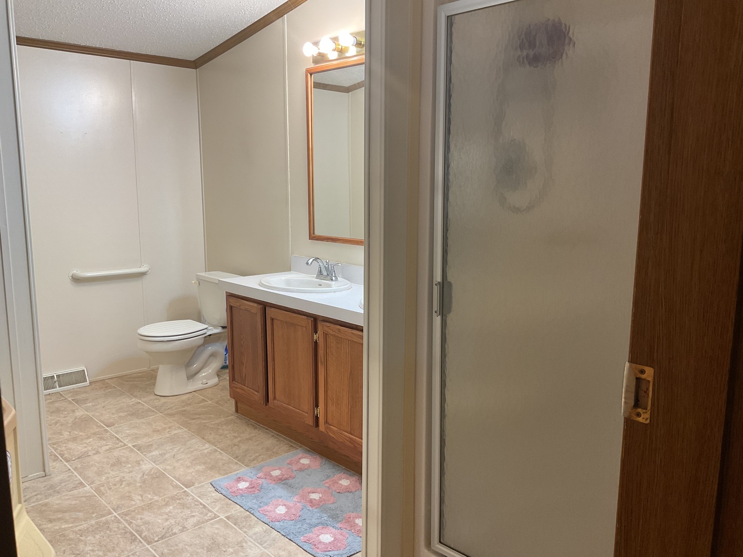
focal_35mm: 29
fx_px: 622
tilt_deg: -8.9
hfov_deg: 61.7
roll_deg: -0.7
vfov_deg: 48.2
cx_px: 372
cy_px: 278
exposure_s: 1/60
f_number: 1.8
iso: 50
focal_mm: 3
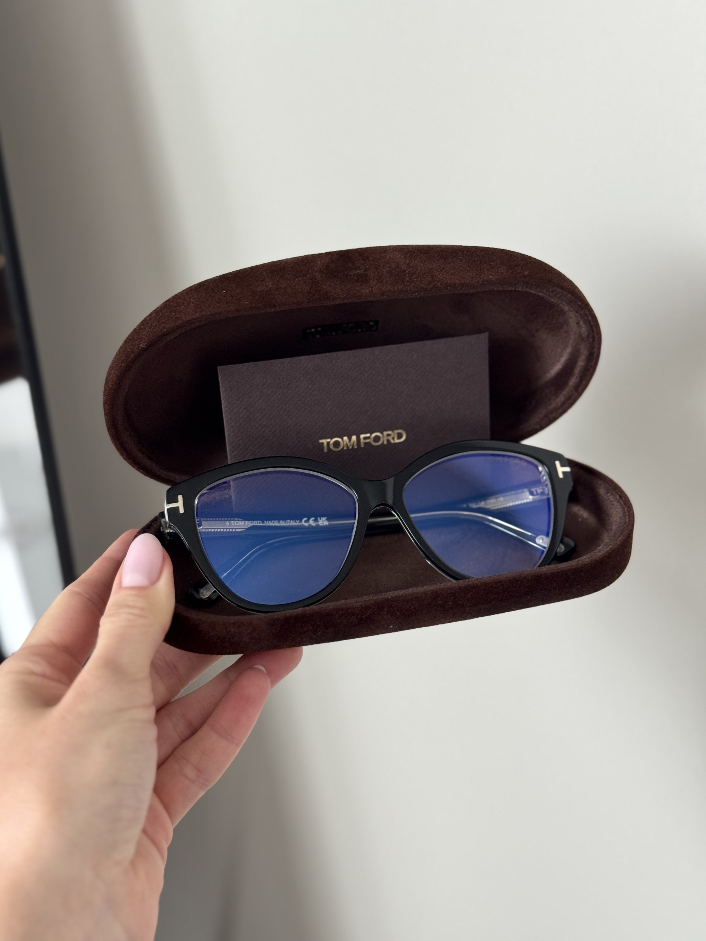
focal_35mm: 49
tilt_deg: -27.2
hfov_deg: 29.7
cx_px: 347
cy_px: 473
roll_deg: -0.7
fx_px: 1333
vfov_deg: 38.9
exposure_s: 1/60
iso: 125
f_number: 1.78
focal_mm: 6.76
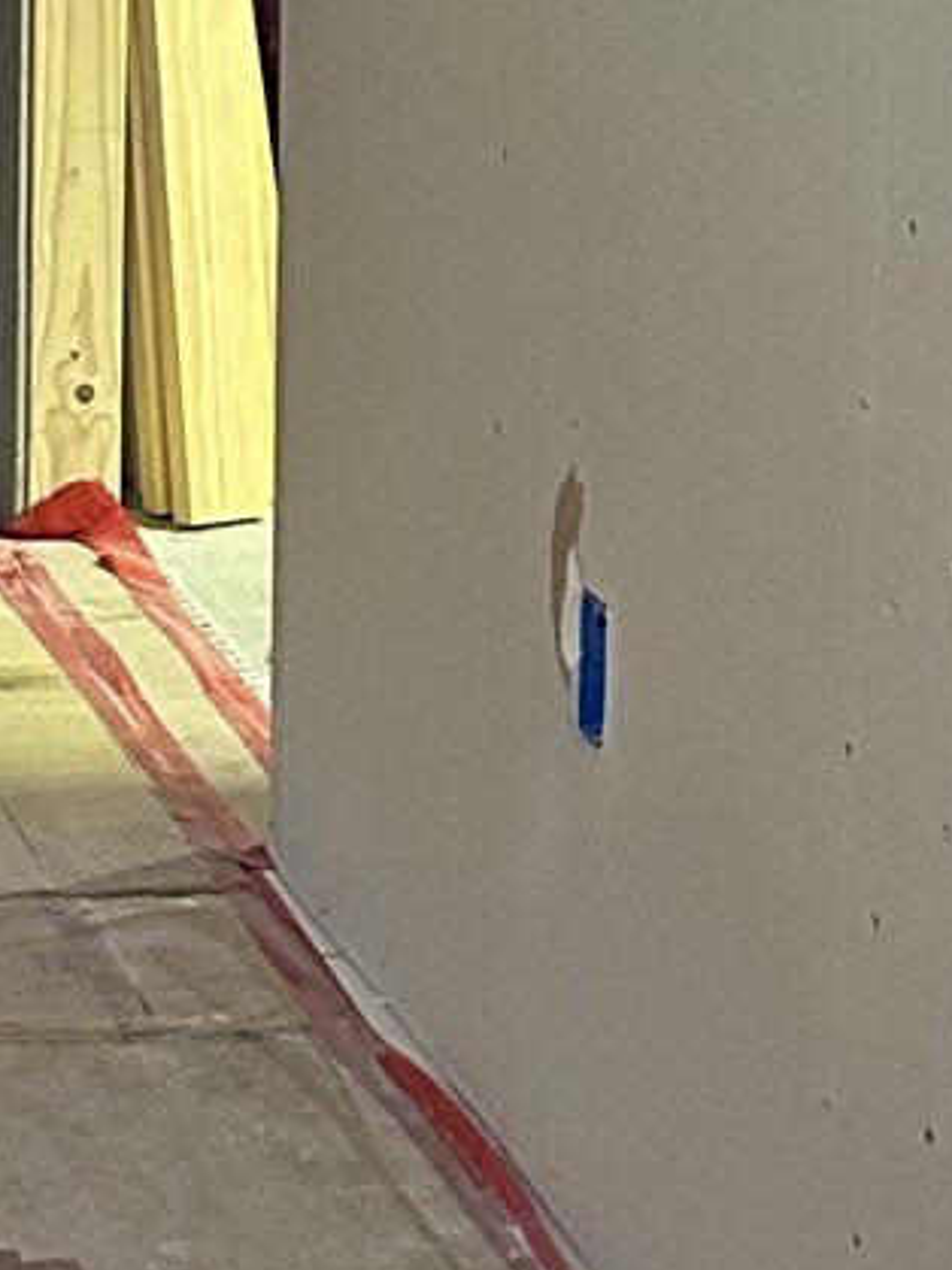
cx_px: -658
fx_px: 5246
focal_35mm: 143
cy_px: 336
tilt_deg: -13.4
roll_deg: +0.6
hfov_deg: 9.9
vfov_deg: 13.8
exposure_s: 1/40
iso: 500
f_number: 1.5
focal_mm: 5.7
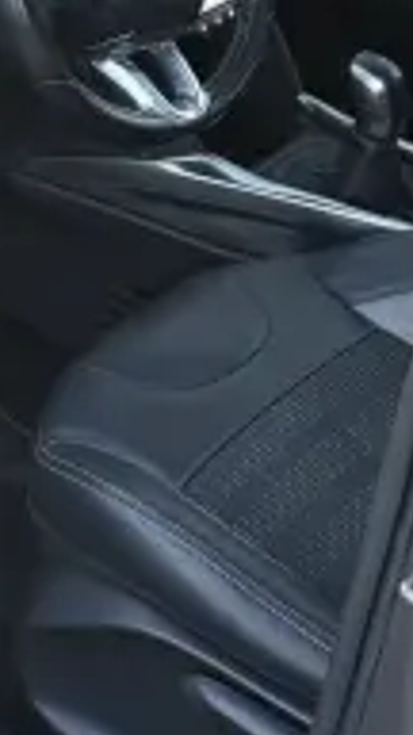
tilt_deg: -23.6
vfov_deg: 19.3
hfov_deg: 11.1
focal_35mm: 109
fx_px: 2122
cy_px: 88
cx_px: 42
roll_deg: -0.2
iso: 500
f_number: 1.78
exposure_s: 1/25
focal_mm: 6.76
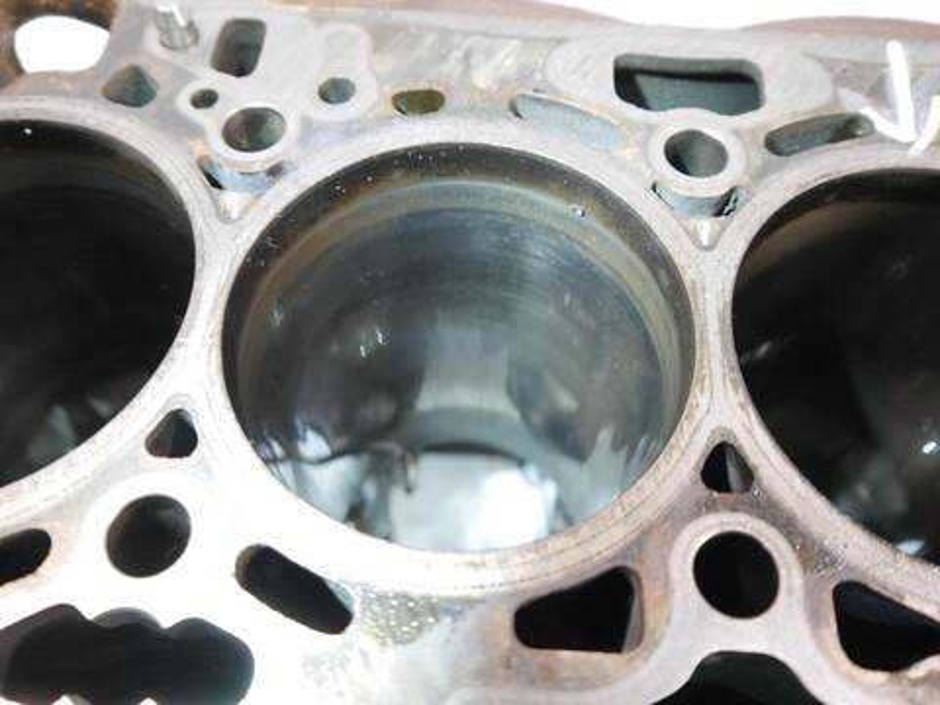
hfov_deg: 60.0
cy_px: 352
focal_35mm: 30
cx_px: 470
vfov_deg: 46.8
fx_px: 815
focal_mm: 15
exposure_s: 1/60
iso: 3200
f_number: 3.6
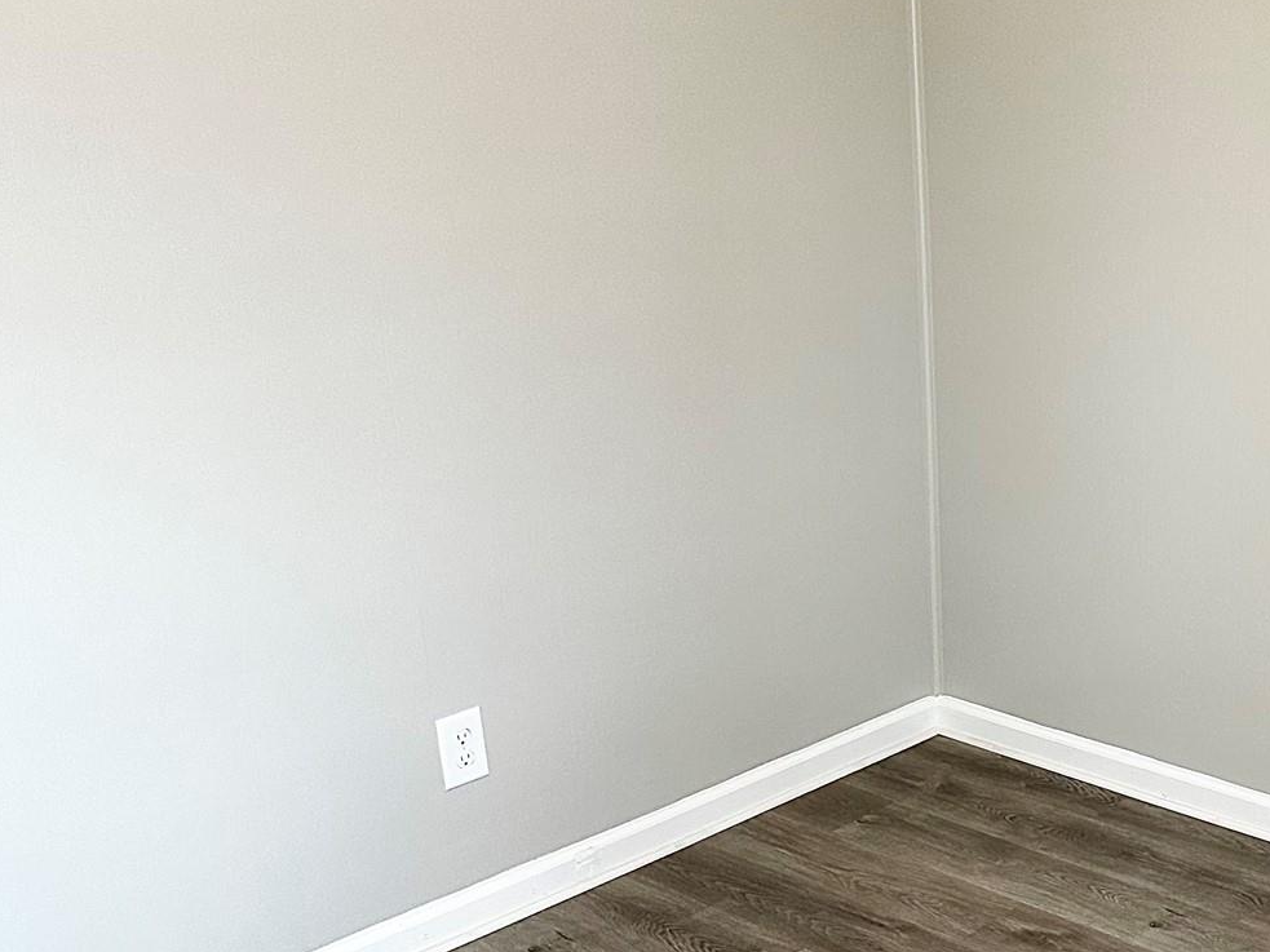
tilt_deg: -18.9
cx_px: 1171
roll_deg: -0.5
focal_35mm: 50
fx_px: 1834
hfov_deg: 35.6
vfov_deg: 28.9
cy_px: 645
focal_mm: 6.86
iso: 320
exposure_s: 1/60
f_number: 1.78
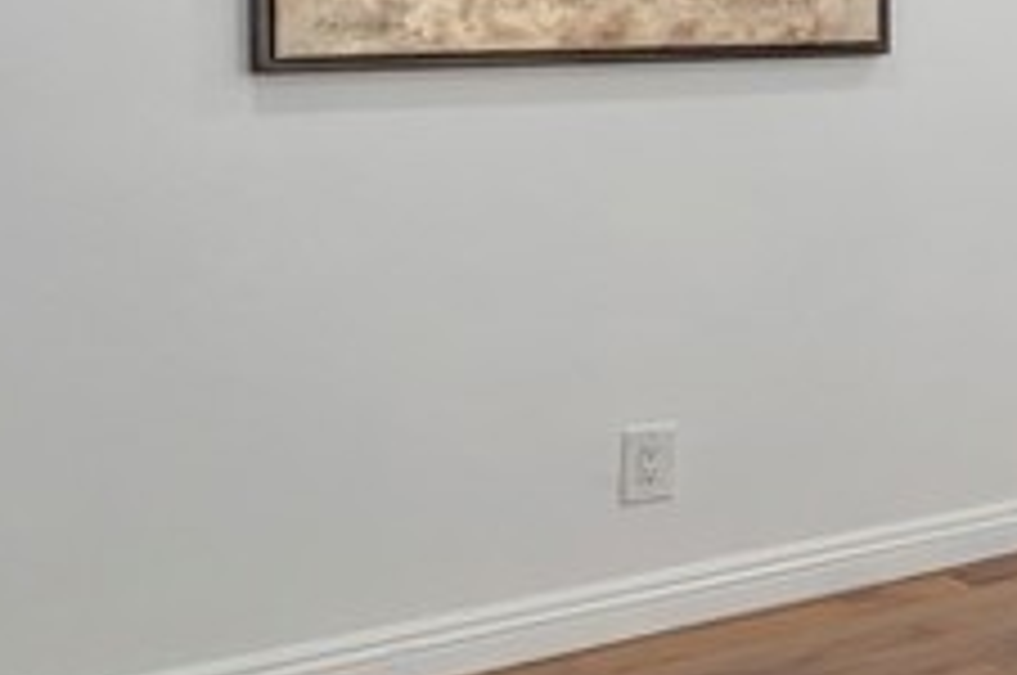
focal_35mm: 68
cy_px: 9
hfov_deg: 20.7
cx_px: 1832
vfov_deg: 19.4
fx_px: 1918
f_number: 2.8
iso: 640
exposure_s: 1/320
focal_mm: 10
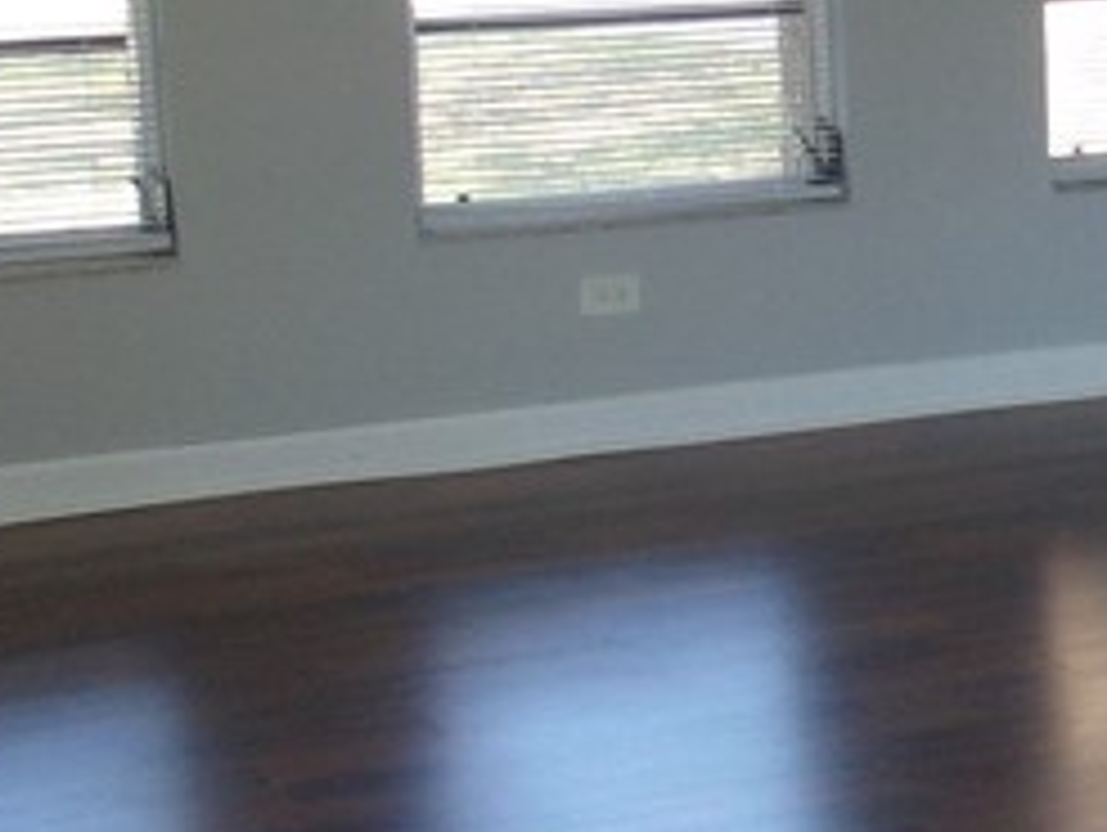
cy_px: 310
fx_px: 3329
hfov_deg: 17.8
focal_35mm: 104
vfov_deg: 14.2
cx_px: 1372
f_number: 3
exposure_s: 1/50
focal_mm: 4.5
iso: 80
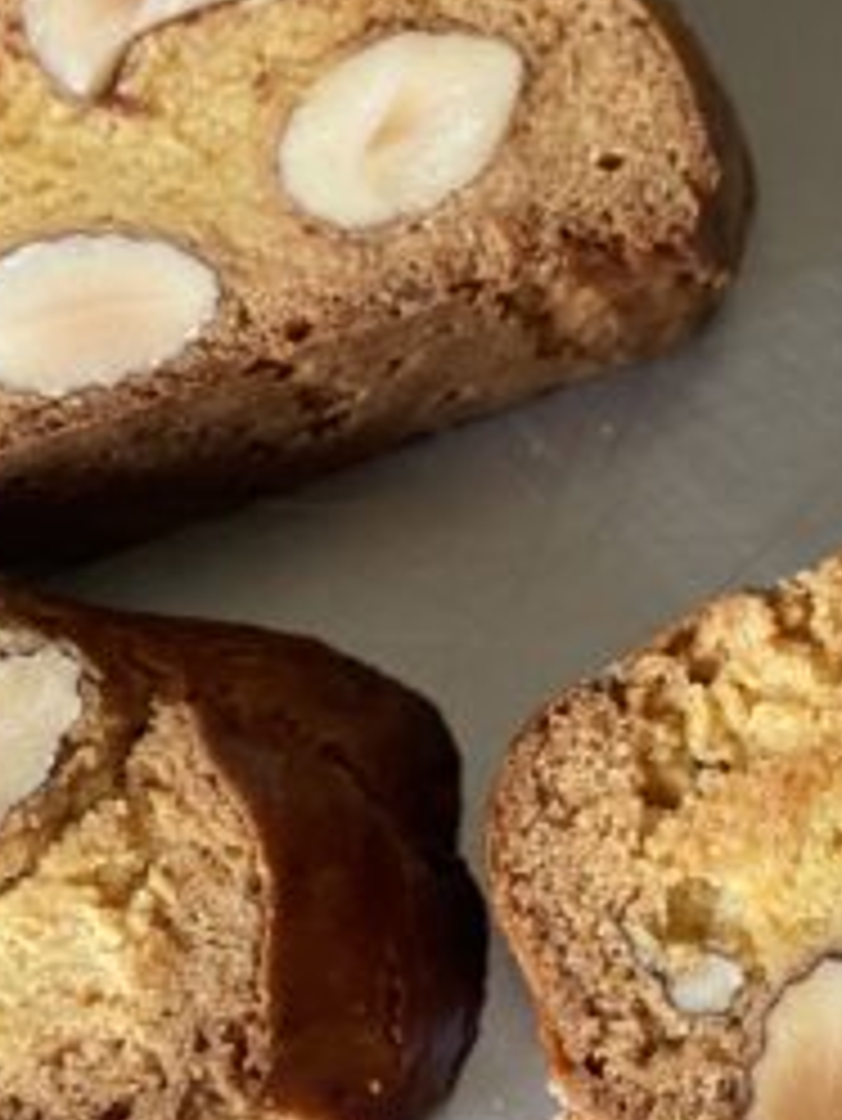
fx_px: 2171
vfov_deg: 29.0
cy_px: 549
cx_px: 426
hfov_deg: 21.9
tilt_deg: -70.9
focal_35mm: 67
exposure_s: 1/60
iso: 160
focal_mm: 4.25
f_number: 1.8
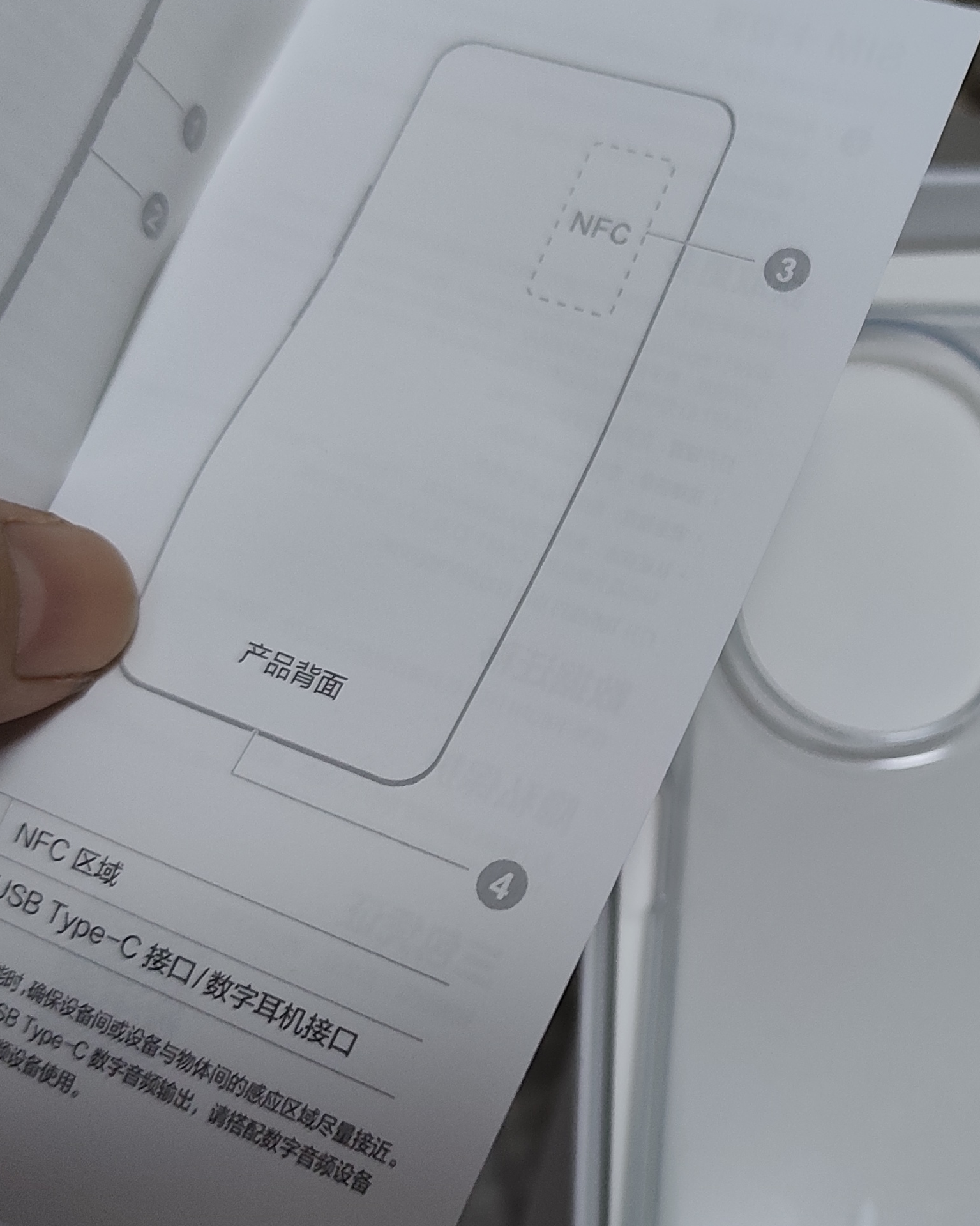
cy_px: 696
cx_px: 842
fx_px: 1813
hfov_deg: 29.3
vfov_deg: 37.3
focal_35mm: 50
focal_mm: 5.84
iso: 250
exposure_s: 1/100
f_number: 1.6
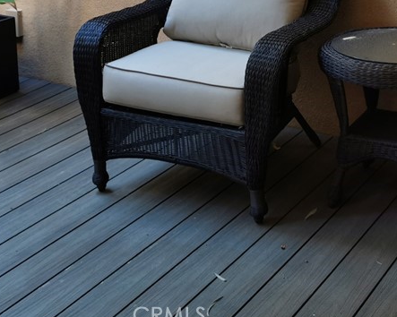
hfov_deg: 27.1
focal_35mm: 70
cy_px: -16
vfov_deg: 20.9
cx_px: 245
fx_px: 822
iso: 100
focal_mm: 5.56
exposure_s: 1/60
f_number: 1.6
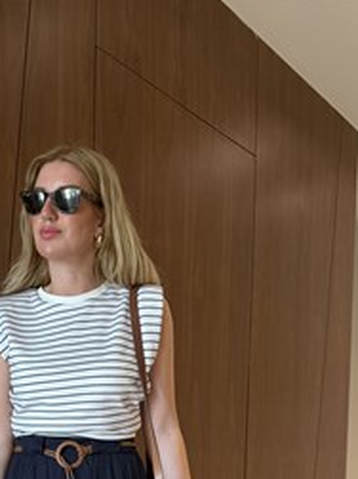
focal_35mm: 51
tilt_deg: -3.0
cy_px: 505
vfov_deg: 33.5
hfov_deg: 27.9
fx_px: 704
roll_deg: -0.2
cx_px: 65
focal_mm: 6.76
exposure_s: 1/50
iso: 250
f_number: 1.78
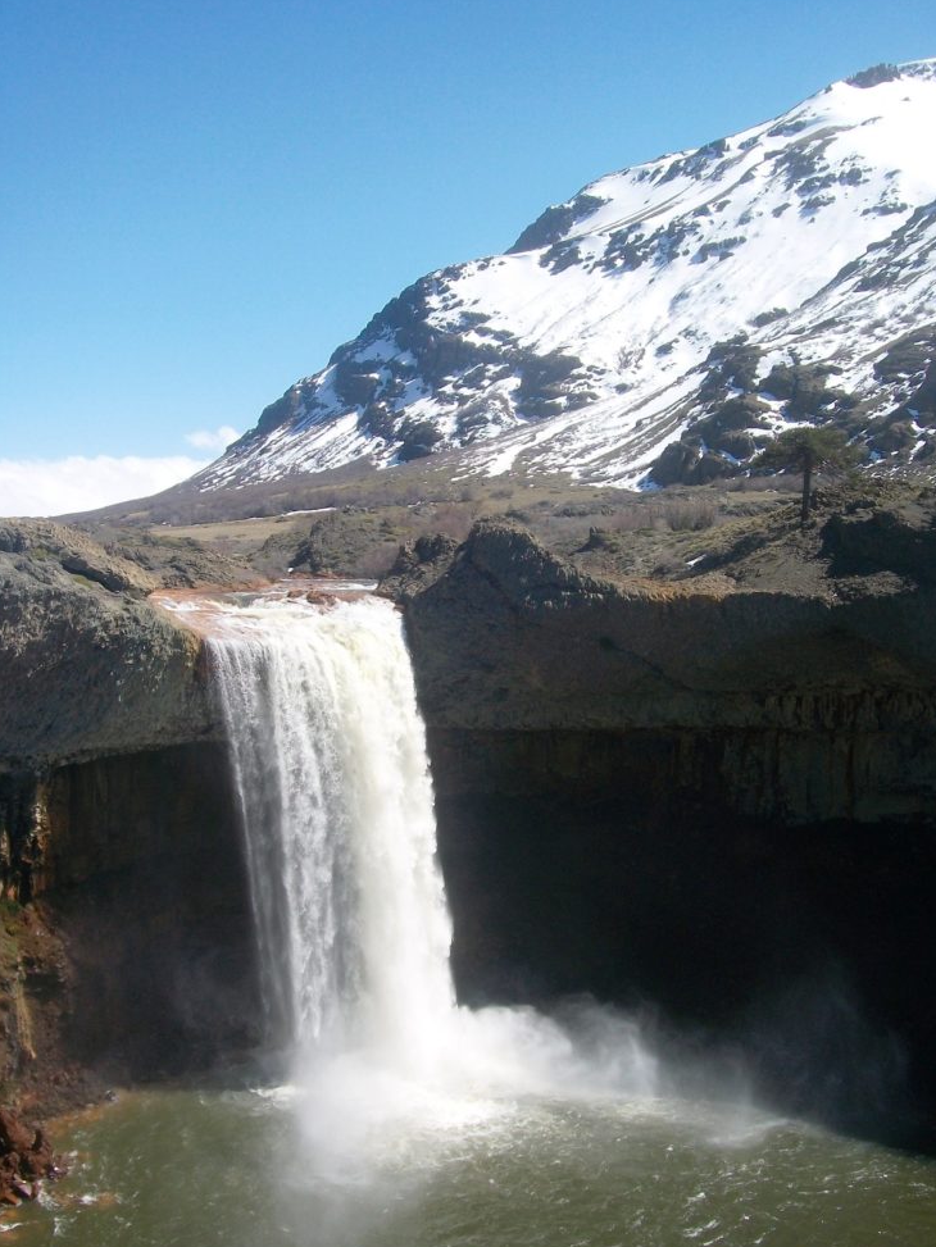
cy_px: 634
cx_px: 477
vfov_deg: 50.1
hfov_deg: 38.7
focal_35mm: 37
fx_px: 1334
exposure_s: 1/400
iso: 80
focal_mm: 6
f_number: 4.8
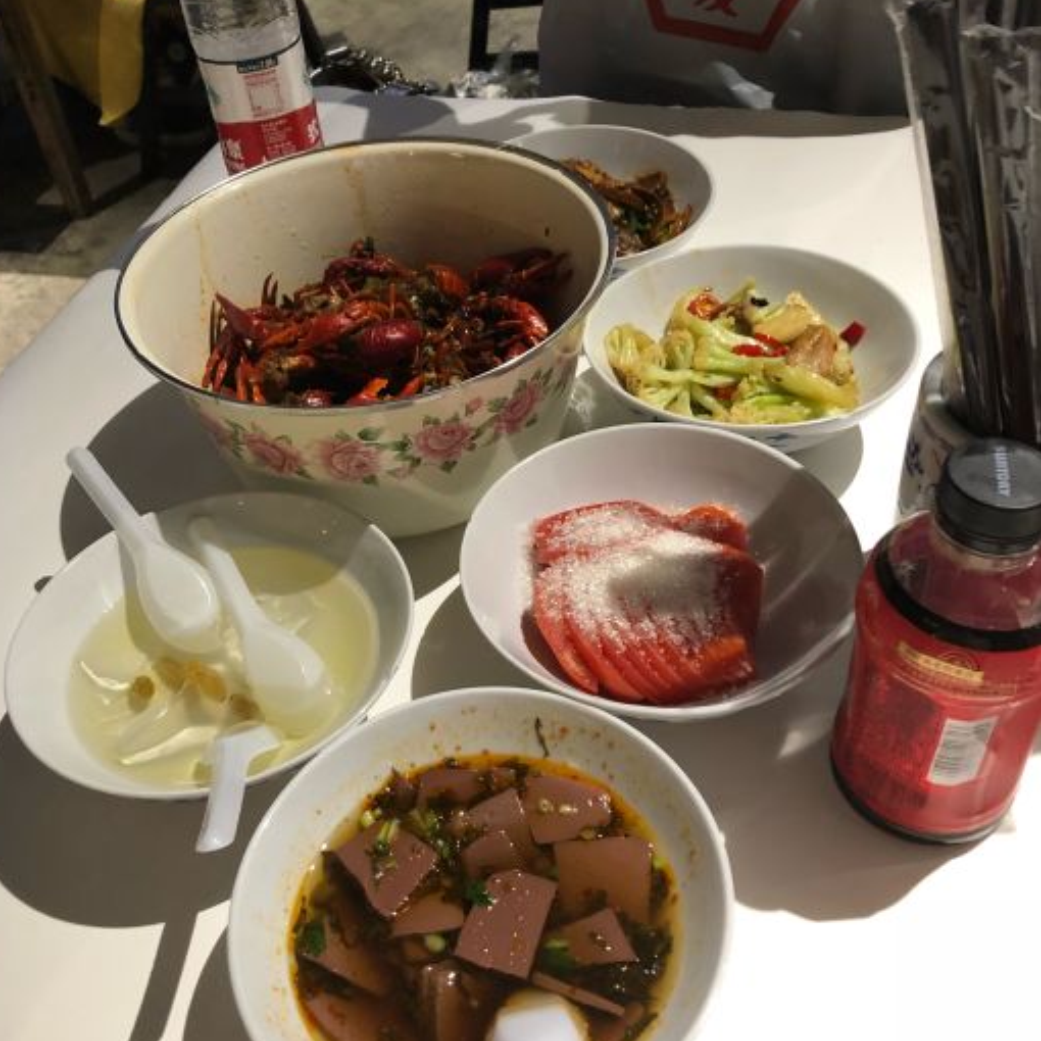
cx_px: 507
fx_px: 1157
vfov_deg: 48.4
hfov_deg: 48.4
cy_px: 527
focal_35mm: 34
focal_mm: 4
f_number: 1.8
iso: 64
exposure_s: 1/16
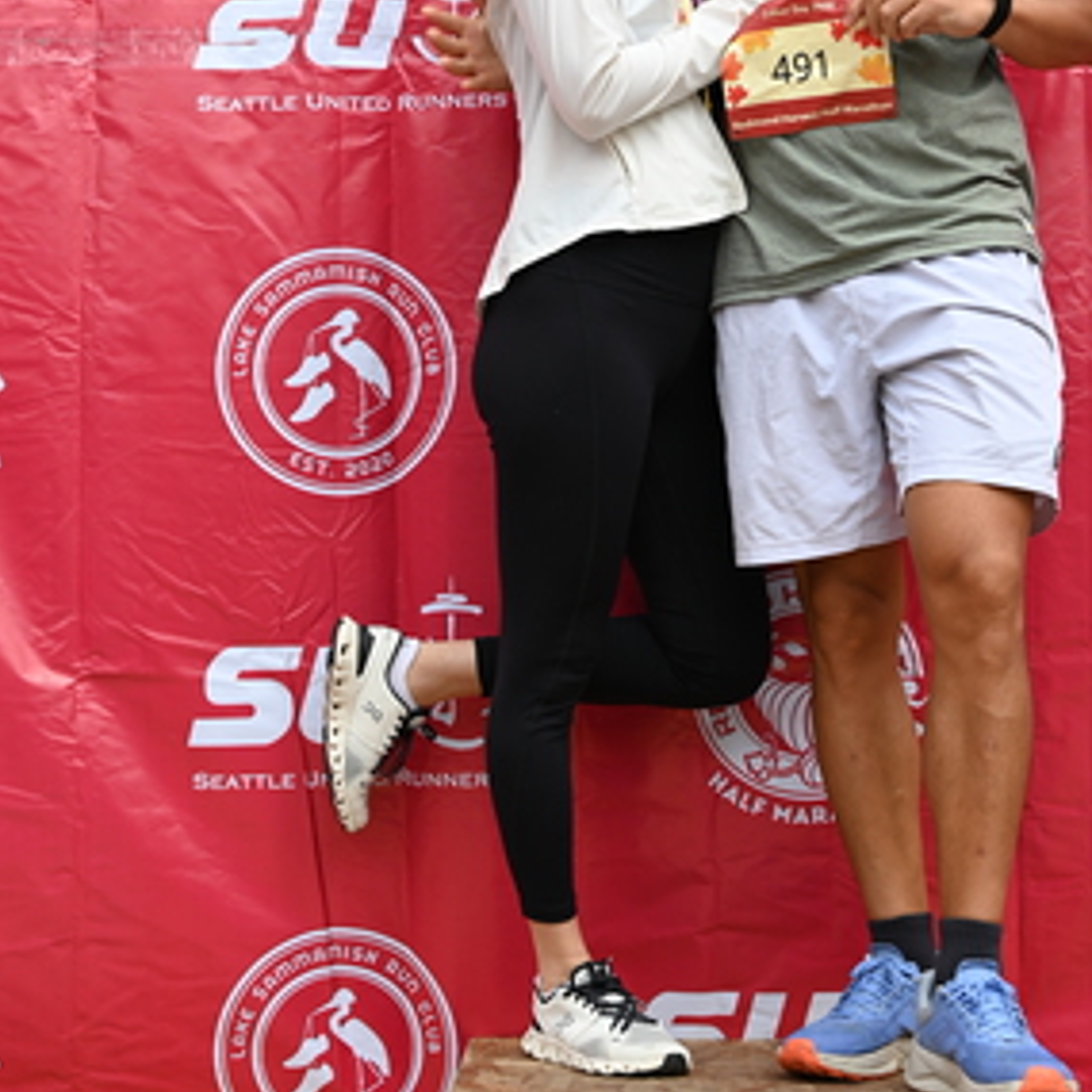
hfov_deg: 21.1
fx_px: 2927
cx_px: 550
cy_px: 364
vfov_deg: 21.1
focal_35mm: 82
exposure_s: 1/250
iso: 125
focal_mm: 50
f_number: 5.6
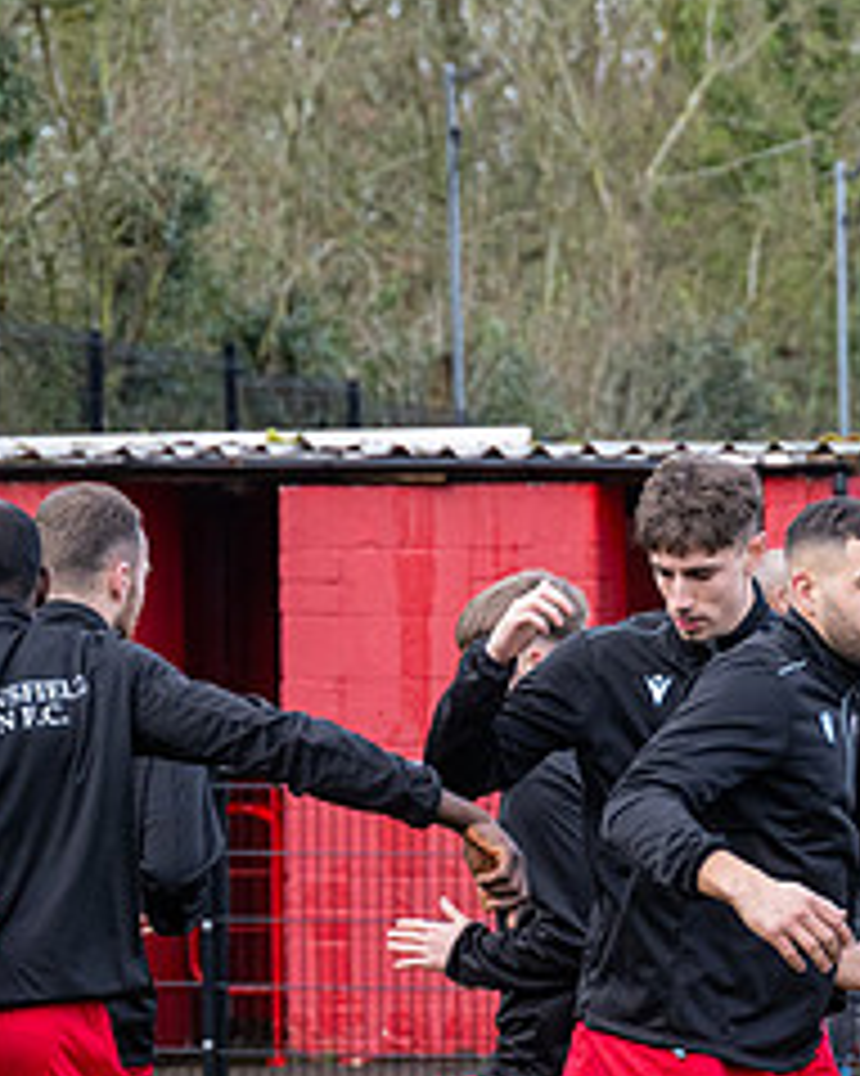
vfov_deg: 7.2
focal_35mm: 267
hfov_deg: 5.8
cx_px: 769
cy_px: 967
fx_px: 8500
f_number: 4
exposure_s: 1/1250
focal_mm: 98
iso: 800
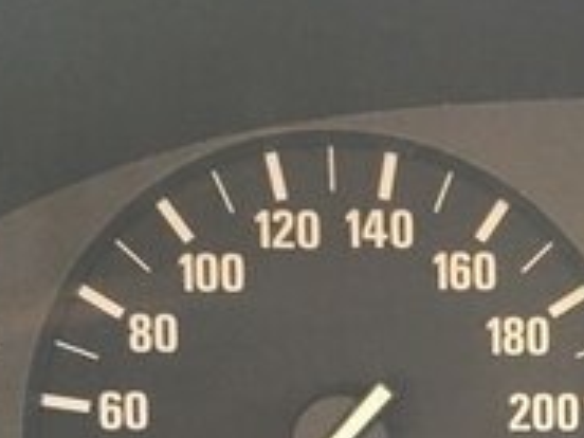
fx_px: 1755
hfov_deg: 18.4
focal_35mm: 104
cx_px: 594
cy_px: 643
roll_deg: -1.1
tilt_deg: -17.8
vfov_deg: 13.5
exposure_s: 1/33
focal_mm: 4.15
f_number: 2.2
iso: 64
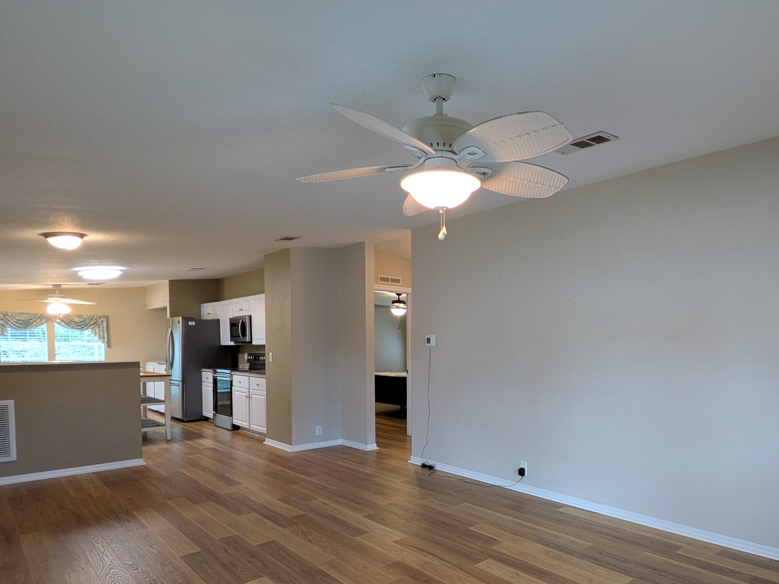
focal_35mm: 23
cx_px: 470
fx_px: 518
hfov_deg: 73.1
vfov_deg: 58.1
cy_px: 366
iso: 90
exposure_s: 1/24
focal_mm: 1.85
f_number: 2.2
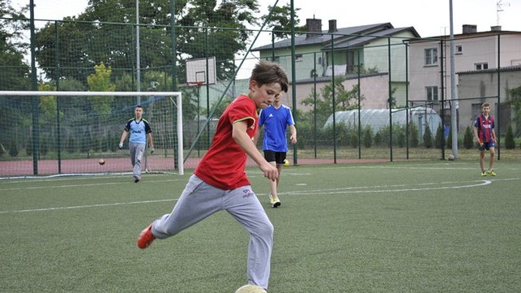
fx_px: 1209
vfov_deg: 13.8
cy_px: 172
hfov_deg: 24.3
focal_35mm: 88
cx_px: 258
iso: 360
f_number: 5.6
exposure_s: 1/500
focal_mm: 55
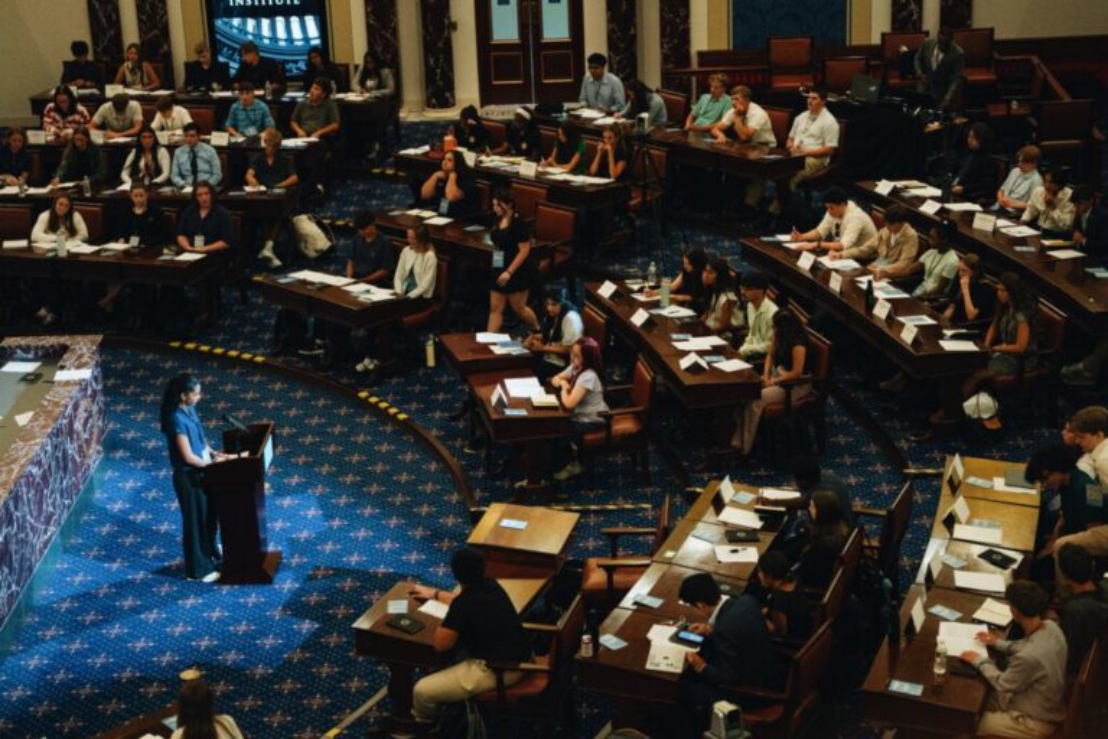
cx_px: 554
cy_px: 370
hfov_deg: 28.8
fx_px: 2154
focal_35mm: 70
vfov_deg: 19.5
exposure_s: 1/200
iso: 5000
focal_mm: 70
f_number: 2.8
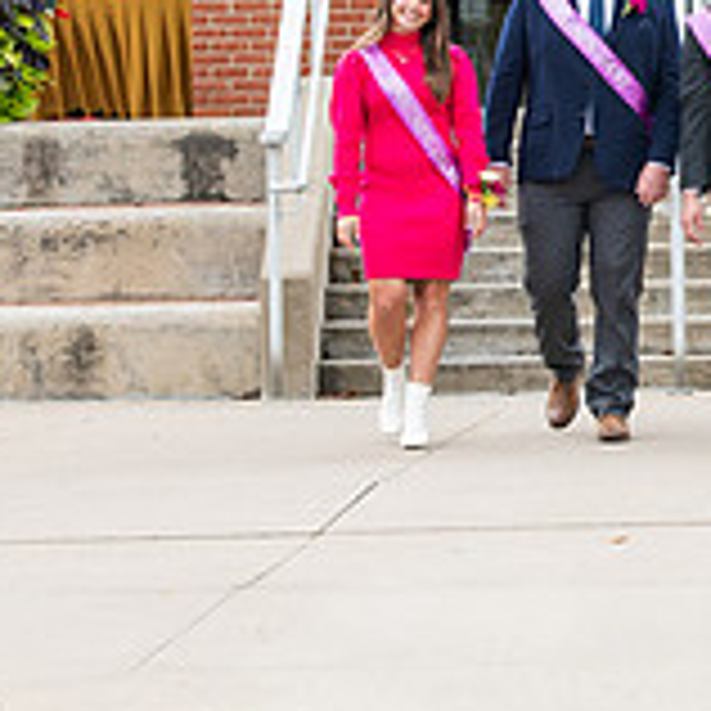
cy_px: 101
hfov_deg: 6.9
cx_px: 954
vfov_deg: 7.0
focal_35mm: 250
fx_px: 5809
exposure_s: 1/400
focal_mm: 80
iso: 250
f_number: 4.5
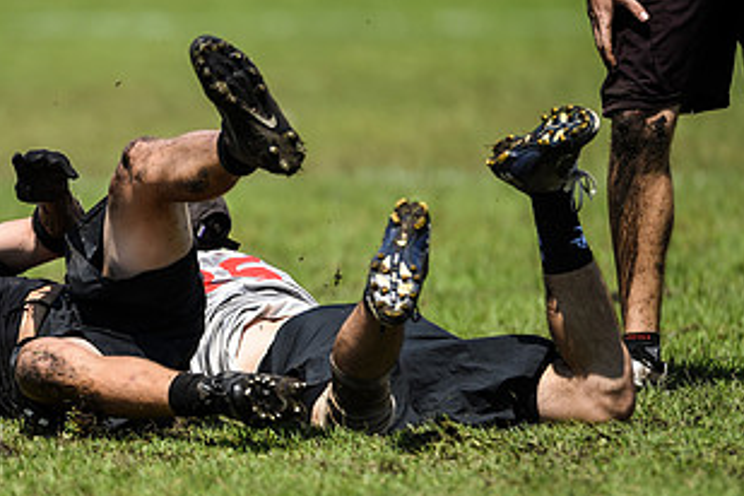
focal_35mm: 751
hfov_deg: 2.7
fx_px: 15519
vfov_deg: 1.8
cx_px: 173
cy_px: 284
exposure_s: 1/4000
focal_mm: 400
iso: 200
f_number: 2.8
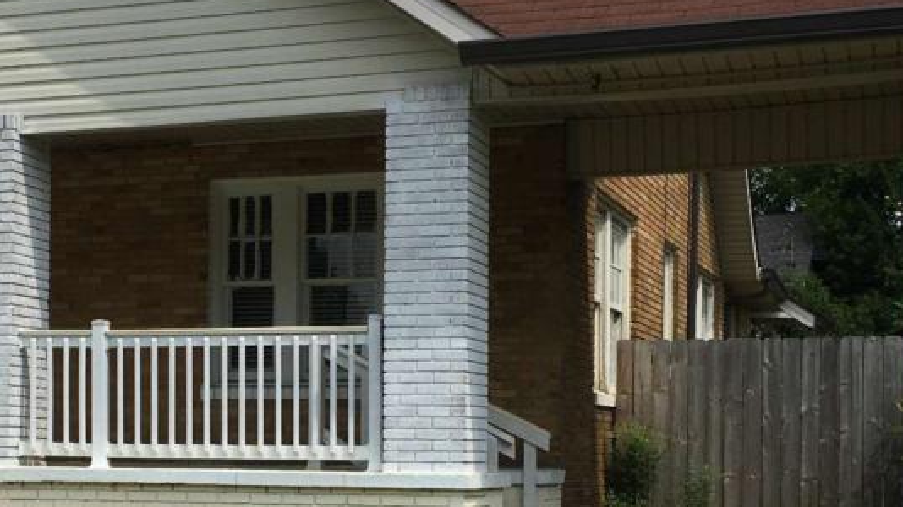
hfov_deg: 29.5
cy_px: 416
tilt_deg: +1.2
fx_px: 1700
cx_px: 282
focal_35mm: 71
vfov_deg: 16.8
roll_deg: -0.5
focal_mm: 4.15
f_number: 2.2
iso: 25
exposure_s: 1/1672
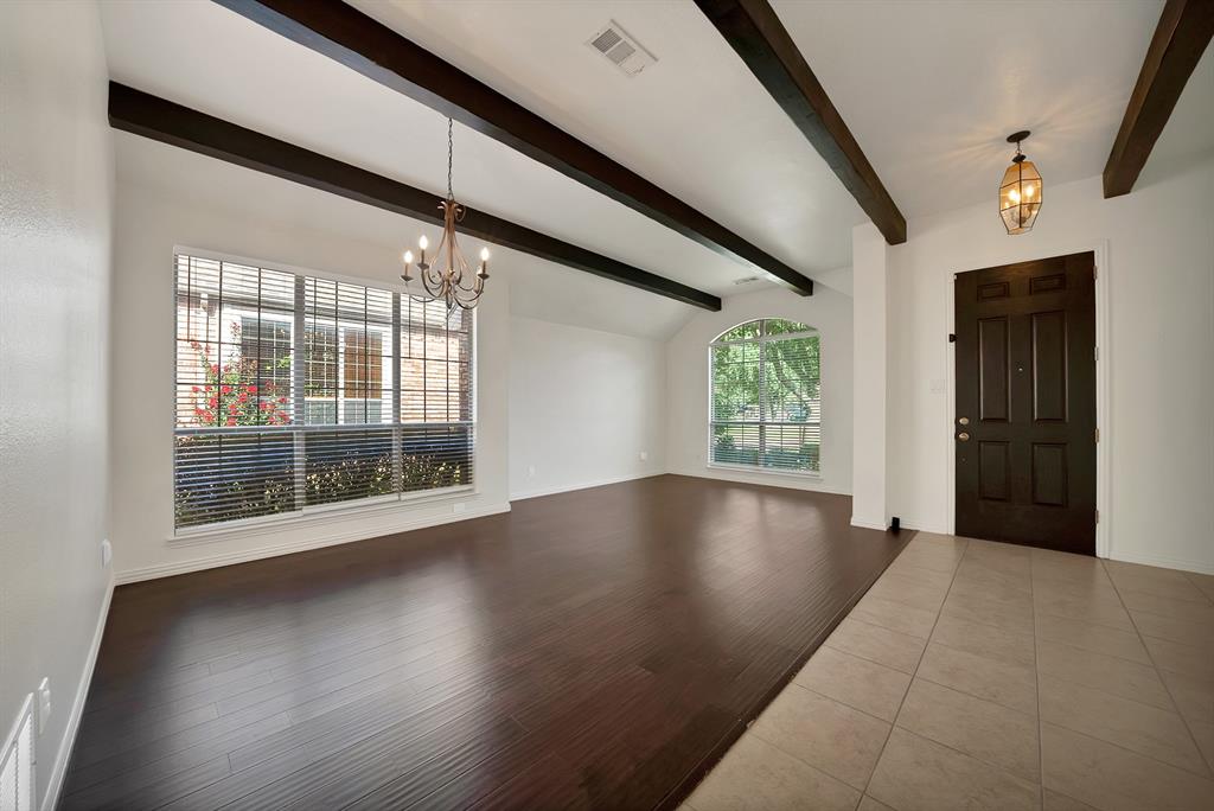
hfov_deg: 112.6
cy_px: 406
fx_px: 405
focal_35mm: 12
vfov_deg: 90.1
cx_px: 607
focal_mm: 12
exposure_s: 1/20
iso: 640
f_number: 9
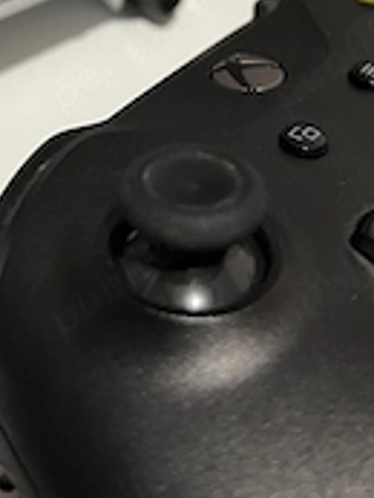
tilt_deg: -40.1
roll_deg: -13.9
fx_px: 863
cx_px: 201
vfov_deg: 31.1
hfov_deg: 24.4
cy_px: 75
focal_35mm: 60
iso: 500
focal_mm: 5.7
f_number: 1.5
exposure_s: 1/44
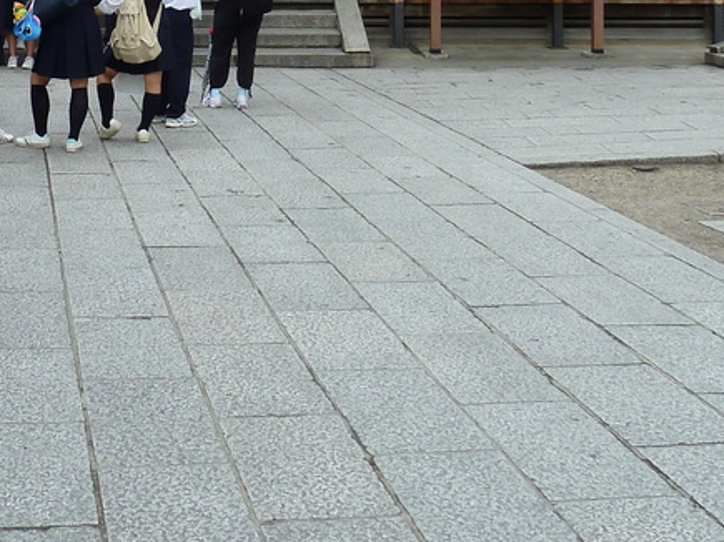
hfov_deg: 27.5
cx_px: 128
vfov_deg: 20.1
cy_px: -88
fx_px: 1443
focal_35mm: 69
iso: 80
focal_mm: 4.1
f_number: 4
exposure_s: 1/100
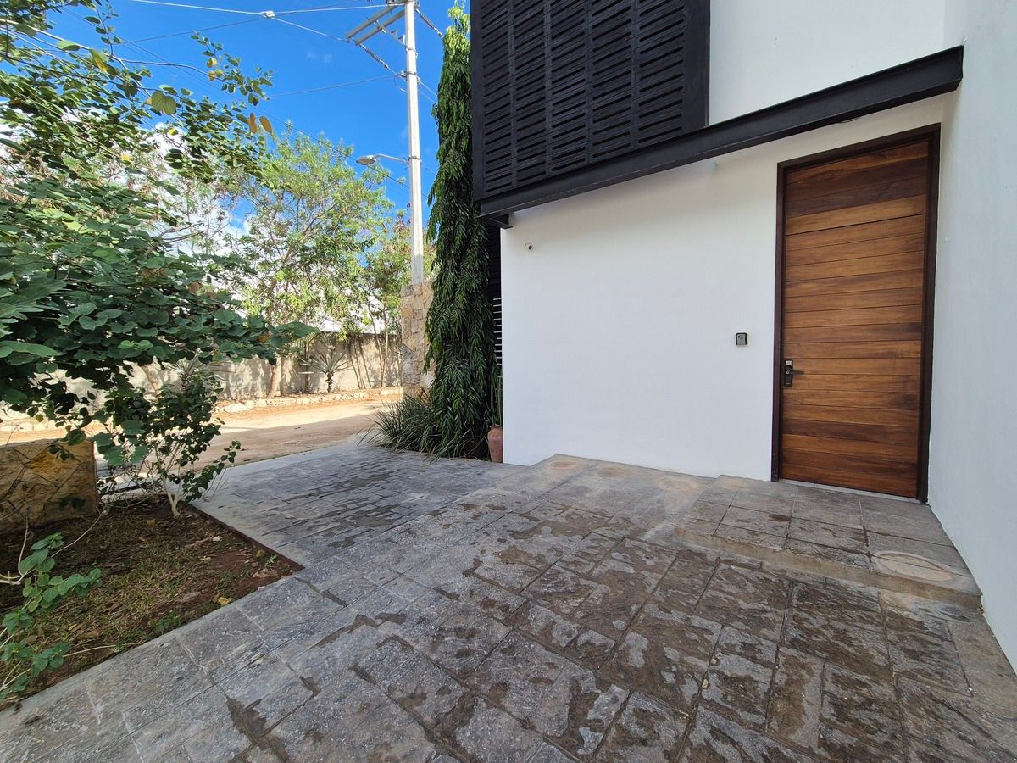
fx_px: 382
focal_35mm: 13
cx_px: 508
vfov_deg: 89.9
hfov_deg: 106.2
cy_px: 382
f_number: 2.2
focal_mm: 2.2
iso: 50
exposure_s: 1/1168
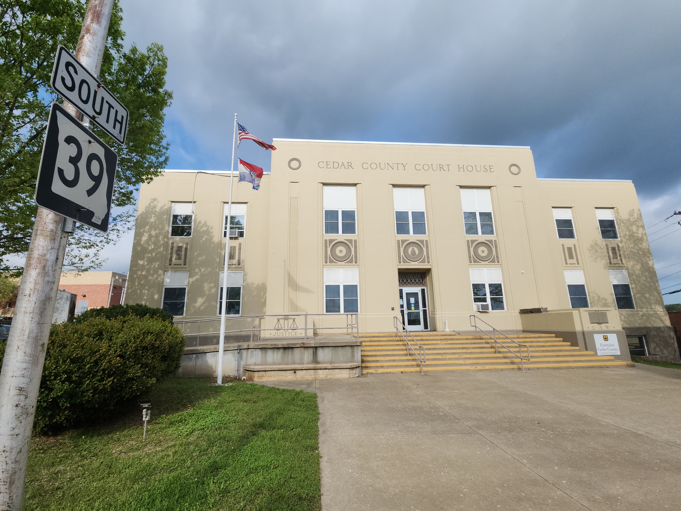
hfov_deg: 106.2
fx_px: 256
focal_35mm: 13
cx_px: 340
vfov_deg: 89.9
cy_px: 256
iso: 50
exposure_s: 1/2071
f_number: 2.2
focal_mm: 2.2
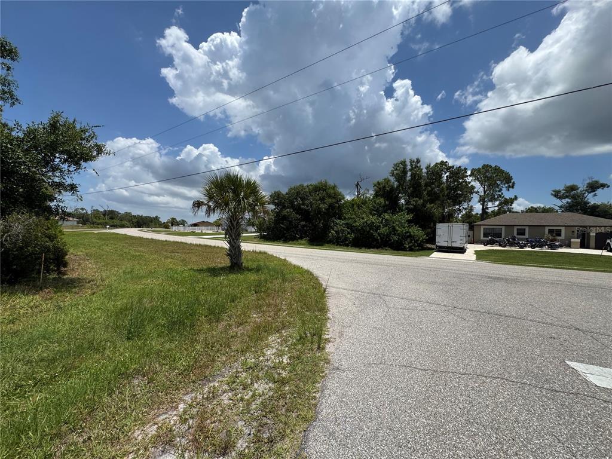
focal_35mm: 14
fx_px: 248
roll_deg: -1.1
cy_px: 230
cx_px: 306
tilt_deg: +0.8
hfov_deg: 102.1
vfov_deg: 85.7
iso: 50
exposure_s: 1/2874
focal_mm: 2.22
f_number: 2.2
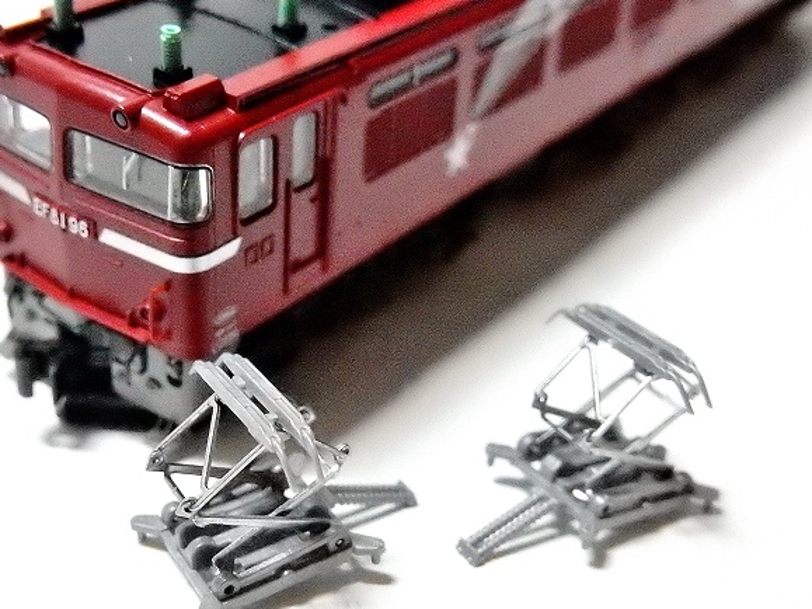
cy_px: 332
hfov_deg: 36.8
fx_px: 1220
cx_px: 404
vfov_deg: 28.0
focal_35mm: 52
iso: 3200
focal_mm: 7.6
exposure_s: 1/200
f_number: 4.2
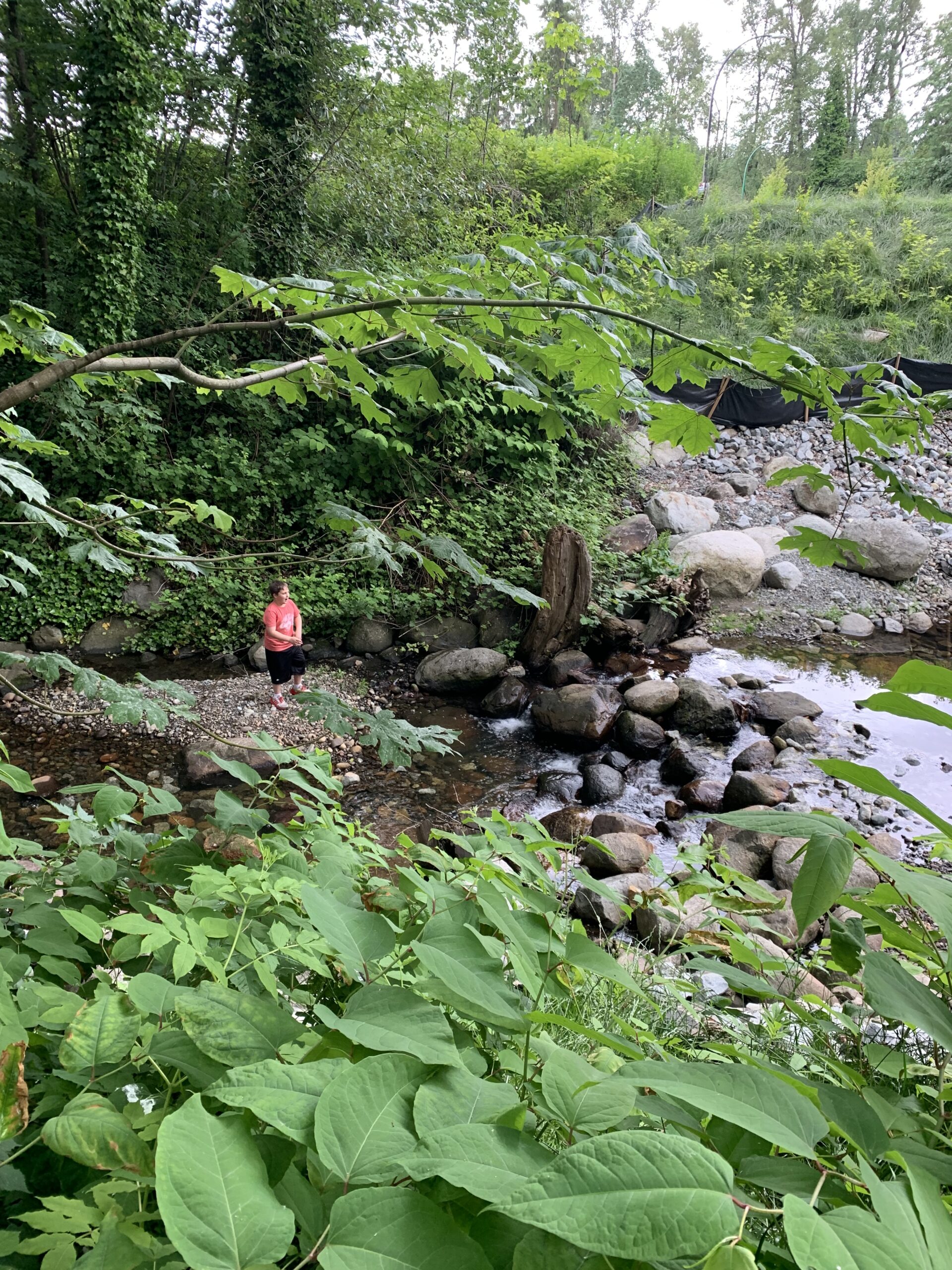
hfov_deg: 53.1
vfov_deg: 67.3
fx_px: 953
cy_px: 635
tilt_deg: -20.4
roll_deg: -2.3
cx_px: 476
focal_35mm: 26
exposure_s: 1/102
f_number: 1.8
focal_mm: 4.25
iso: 100
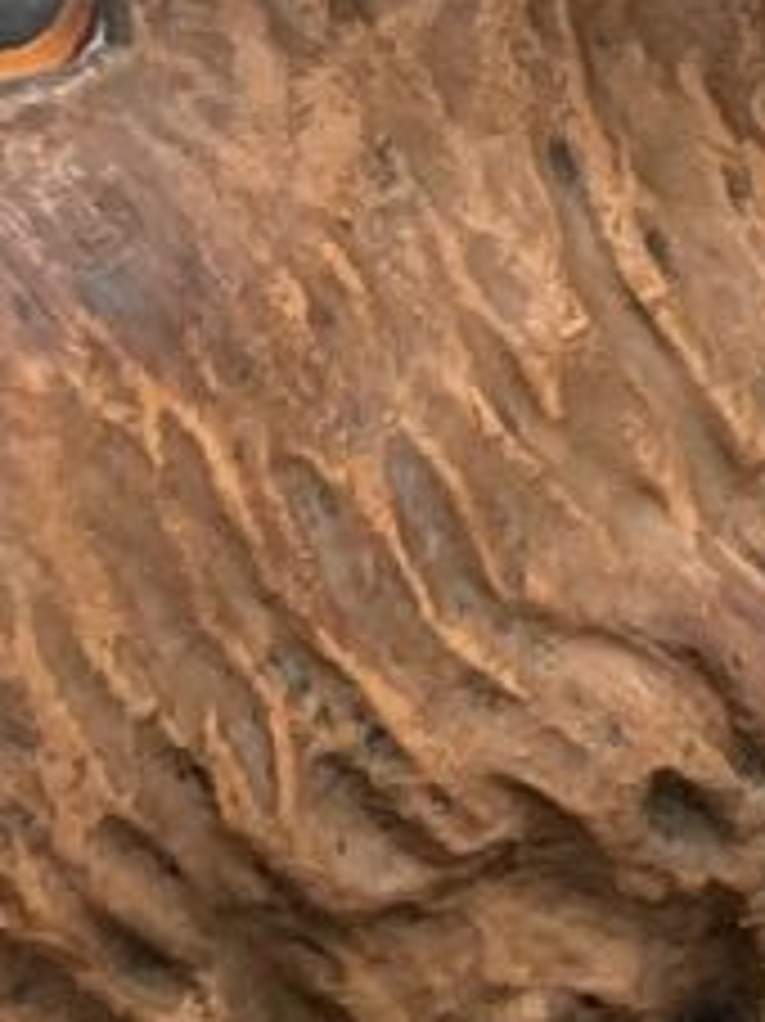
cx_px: -1170
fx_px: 5191
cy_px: -286
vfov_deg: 11.0
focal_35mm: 176
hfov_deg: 7.7
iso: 25
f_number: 2.2
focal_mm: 2.71
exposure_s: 1/931
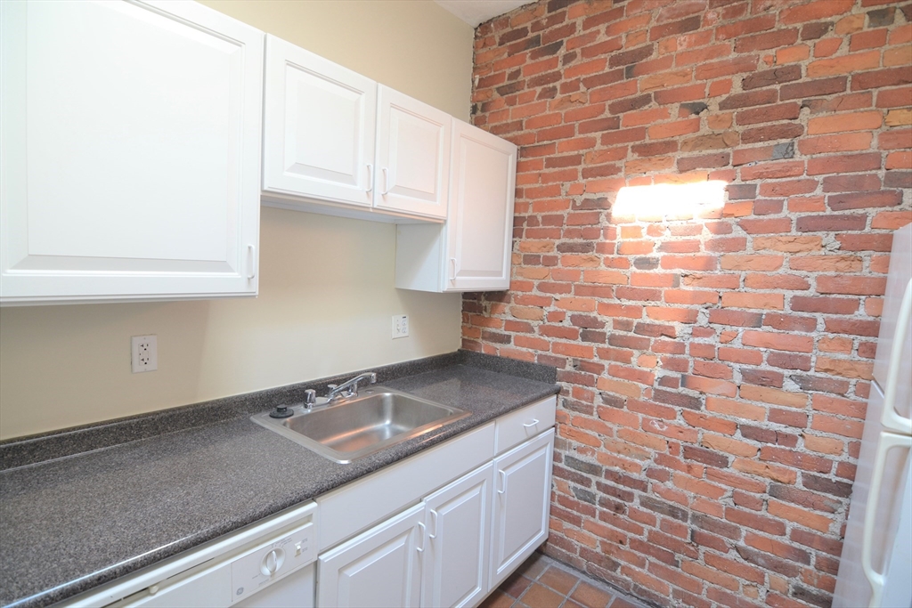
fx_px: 418
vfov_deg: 72.1
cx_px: 456
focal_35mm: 16
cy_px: 304
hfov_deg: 95.0
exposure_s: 1/60
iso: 400
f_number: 3.2
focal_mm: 11
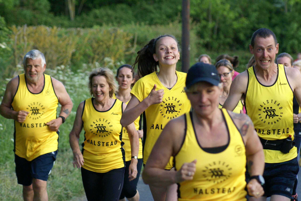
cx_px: 150
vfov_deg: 5.7
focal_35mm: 240
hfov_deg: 8.6
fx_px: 2008
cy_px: 100
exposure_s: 1/400
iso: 800
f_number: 5.6
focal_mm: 160
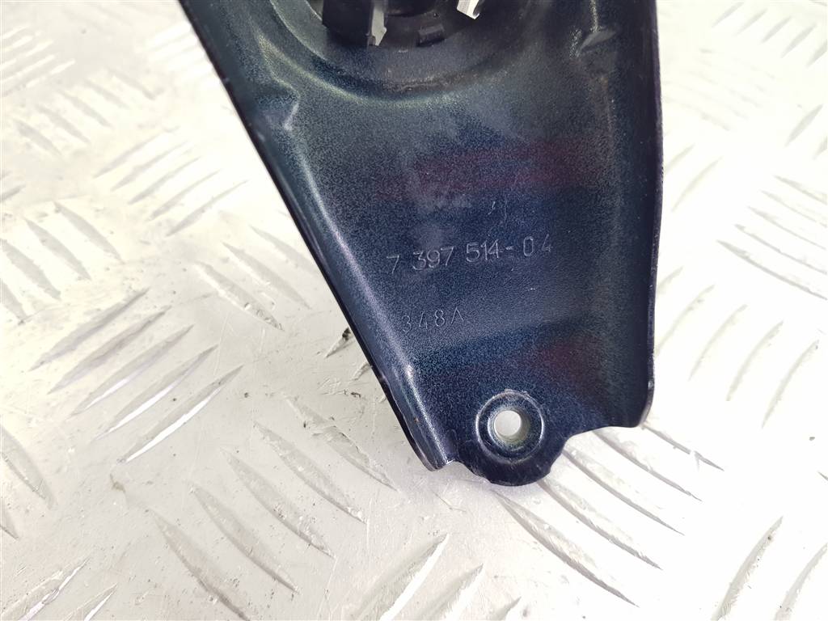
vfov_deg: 53.1
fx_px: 622
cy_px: 310
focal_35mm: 26
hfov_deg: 67.3
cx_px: 414
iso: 100
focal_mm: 4.2
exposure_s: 1/100
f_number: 1.7
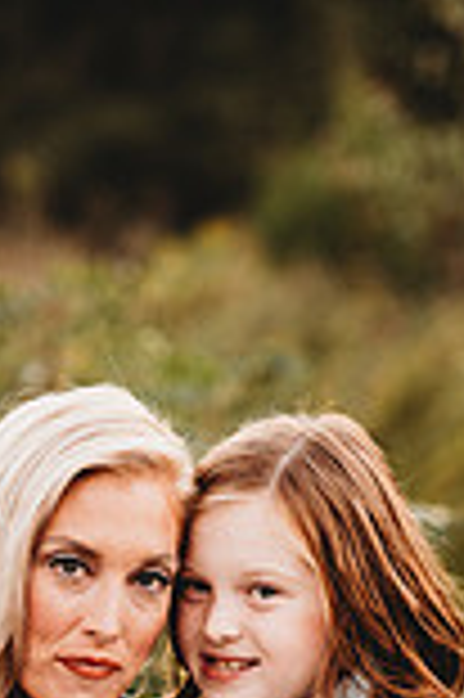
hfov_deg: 5.6
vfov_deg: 8.2
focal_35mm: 247
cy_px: 937
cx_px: 194
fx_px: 4786
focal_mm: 85
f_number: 2.2
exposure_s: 1/200
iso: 125
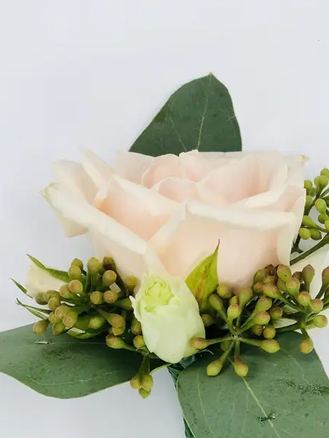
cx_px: 191
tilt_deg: -88.3
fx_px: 1064
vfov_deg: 23.1
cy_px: 302
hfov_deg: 17.6
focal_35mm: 84
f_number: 2.4
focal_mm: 6
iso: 16
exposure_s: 1/120
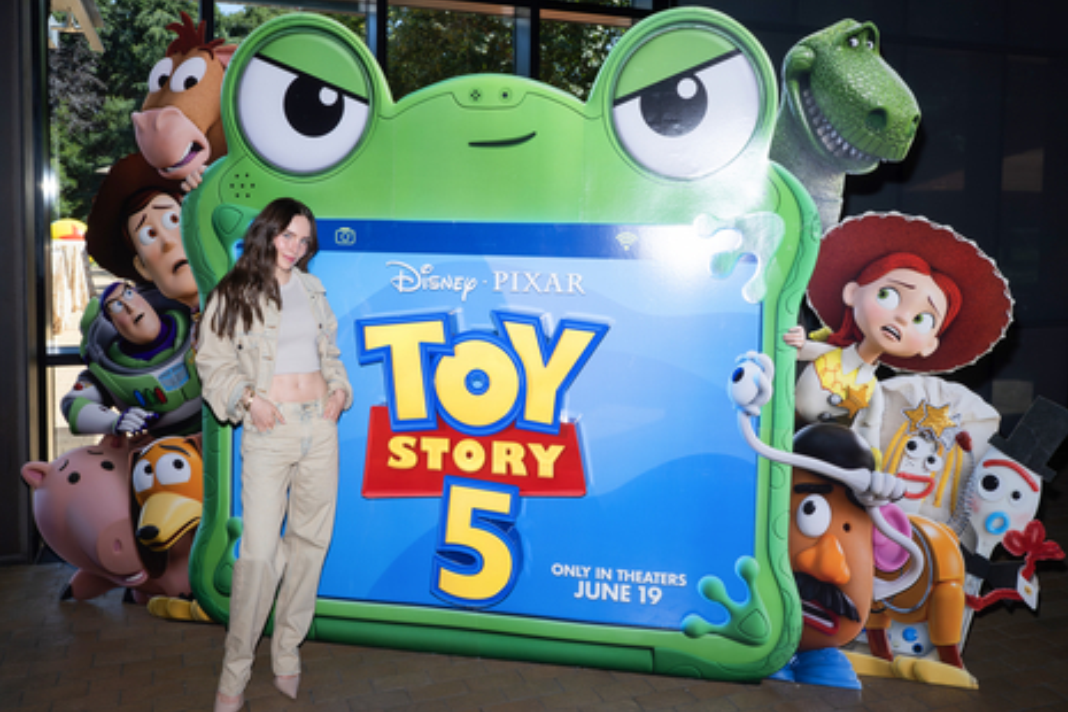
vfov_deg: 42.3
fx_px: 920
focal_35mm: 31
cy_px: 356
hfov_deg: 60.3
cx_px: 531
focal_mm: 20
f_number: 13
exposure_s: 1/160
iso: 400
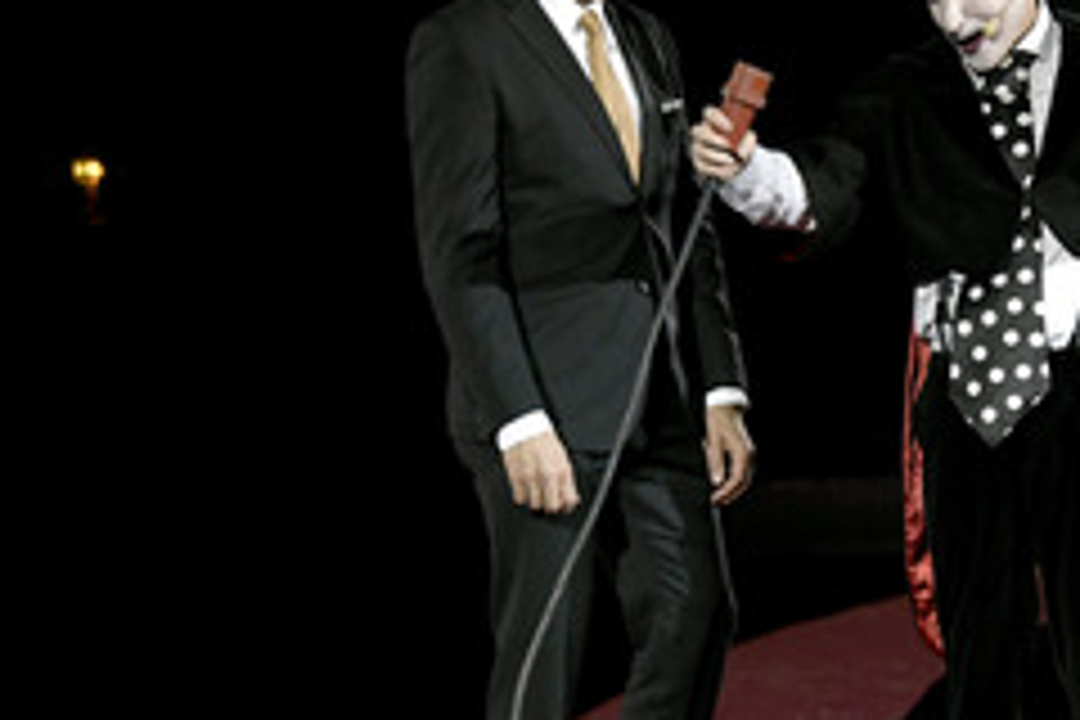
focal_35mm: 122
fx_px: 3660
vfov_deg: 11.2
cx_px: 911
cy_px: 396
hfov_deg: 16.6
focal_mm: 65
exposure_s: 1/160
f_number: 6.3
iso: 2000
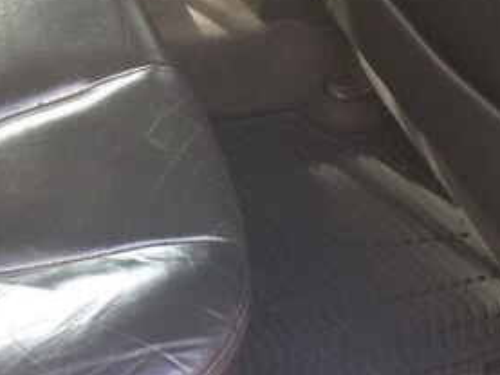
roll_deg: -9.5
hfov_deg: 26.7
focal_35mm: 69
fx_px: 997
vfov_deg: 20.4
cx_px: 9
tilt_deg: -41.1
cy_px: -28
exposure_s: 1/33
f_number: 2.2
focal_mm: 4.15
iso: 64
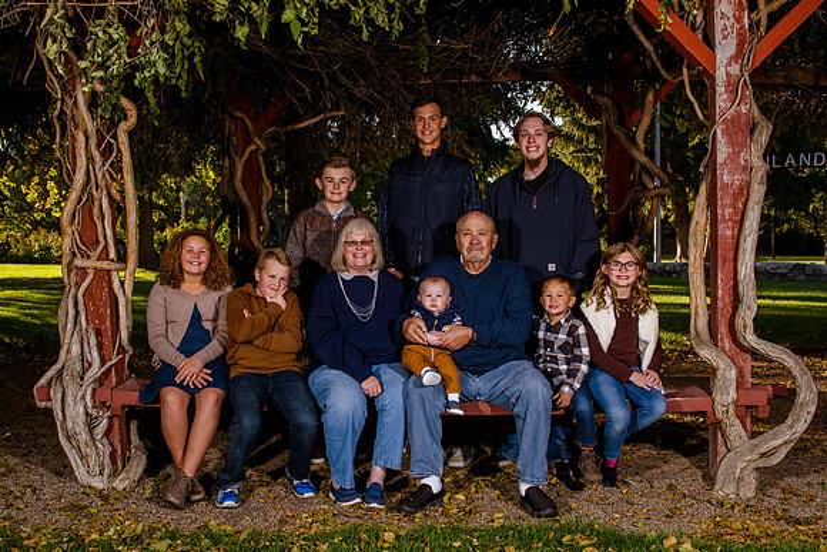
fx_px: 919
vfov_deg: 33.4
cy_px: 293
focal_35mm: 40
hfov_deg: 48.3
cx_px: 365
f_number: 8
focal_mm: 27
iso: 500
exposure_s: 1/200
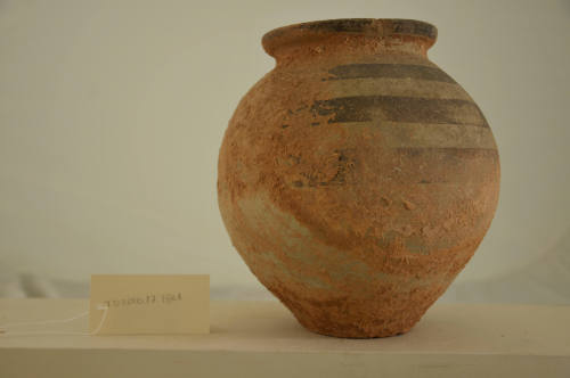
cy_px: 189
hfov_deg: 43.7
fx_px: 712
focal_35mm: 45
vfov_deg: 29.8
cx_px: 285
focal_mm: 30
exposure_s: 1/80
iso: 200
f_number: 4.2
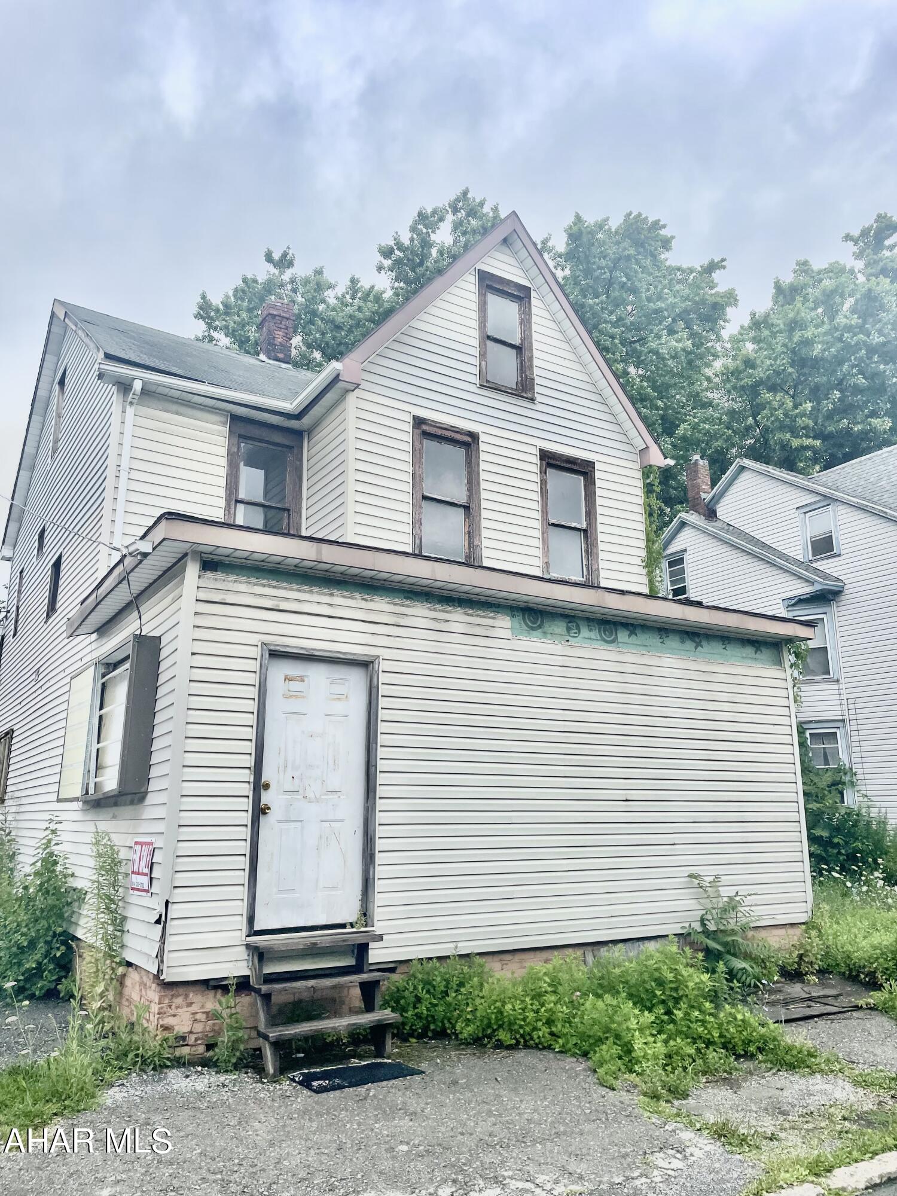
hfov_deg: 53.1
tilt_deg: +13.6
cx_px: 448
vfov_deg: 67.3
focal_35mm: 26
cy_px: 598
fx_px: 898
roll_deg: +1.2
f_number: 1.6
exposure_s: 1/2506
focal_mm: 4.2
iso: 32
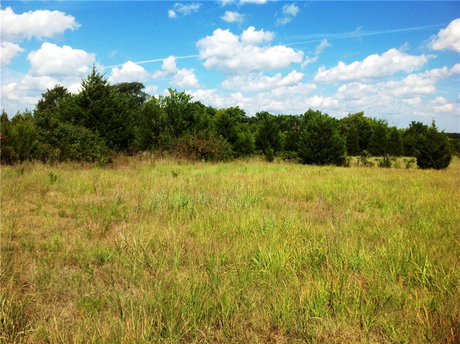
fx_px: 464
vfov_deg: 40.6
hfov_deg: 52.7
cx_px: 230
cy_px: 172
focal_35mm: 35
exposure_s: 1/2519
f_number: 2.4
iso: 80
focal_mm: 4.28
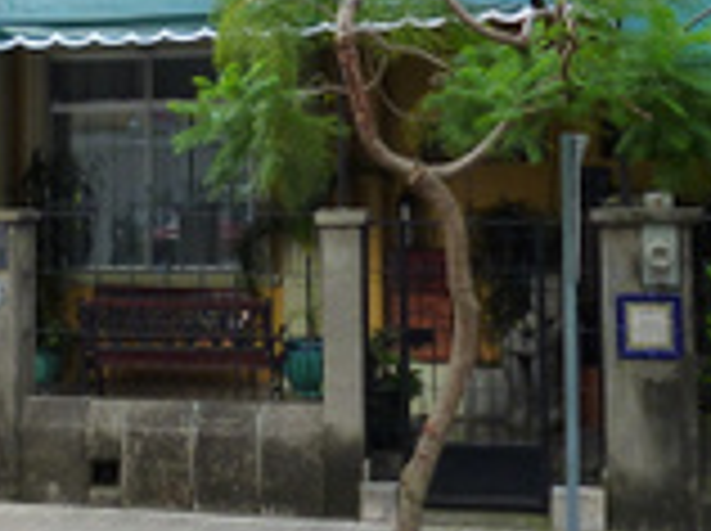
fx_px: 1641
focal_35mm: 80
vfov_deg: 18.0
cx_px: 234
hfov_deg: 24.3
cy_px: 27
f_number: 3.1
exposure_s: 1/160
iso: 160
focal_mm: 5
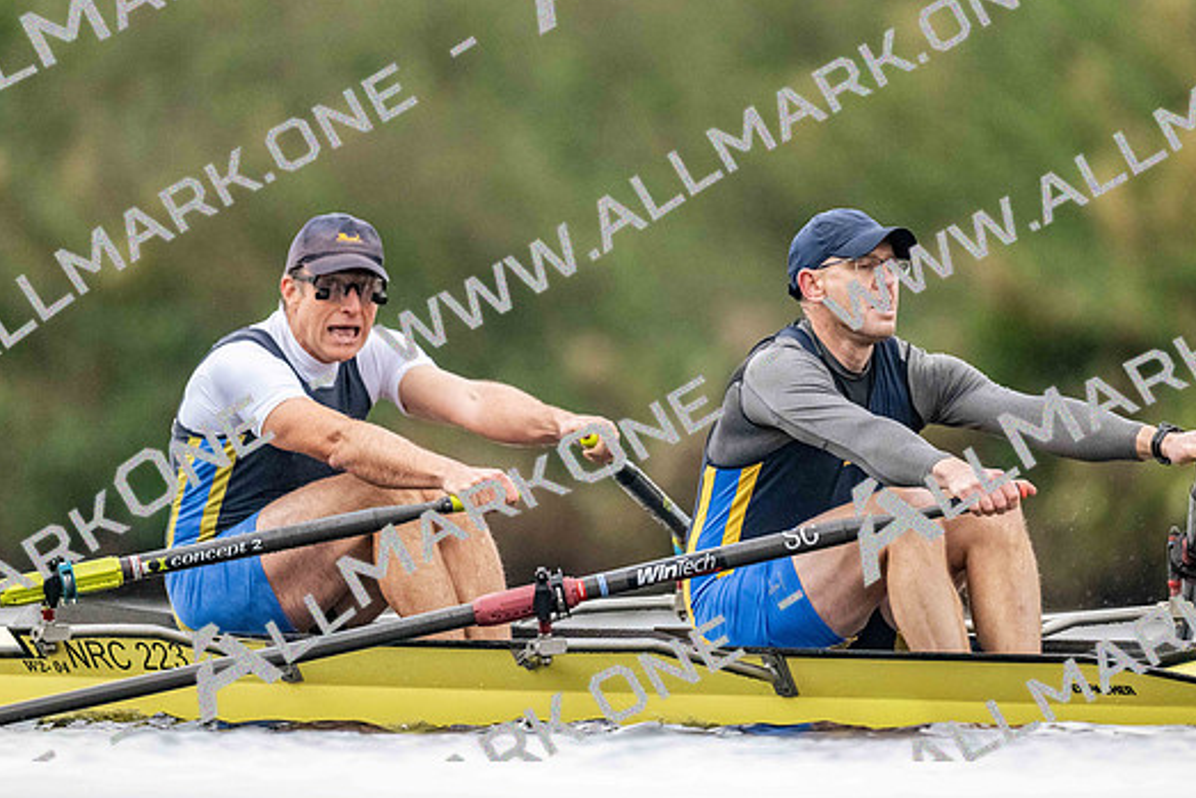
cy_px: 369
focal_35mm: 665
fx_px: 22098
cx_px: 656
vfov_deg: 2.1
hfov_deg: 3.1
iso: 5600
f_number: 4
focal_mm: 600
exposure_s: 1/2500
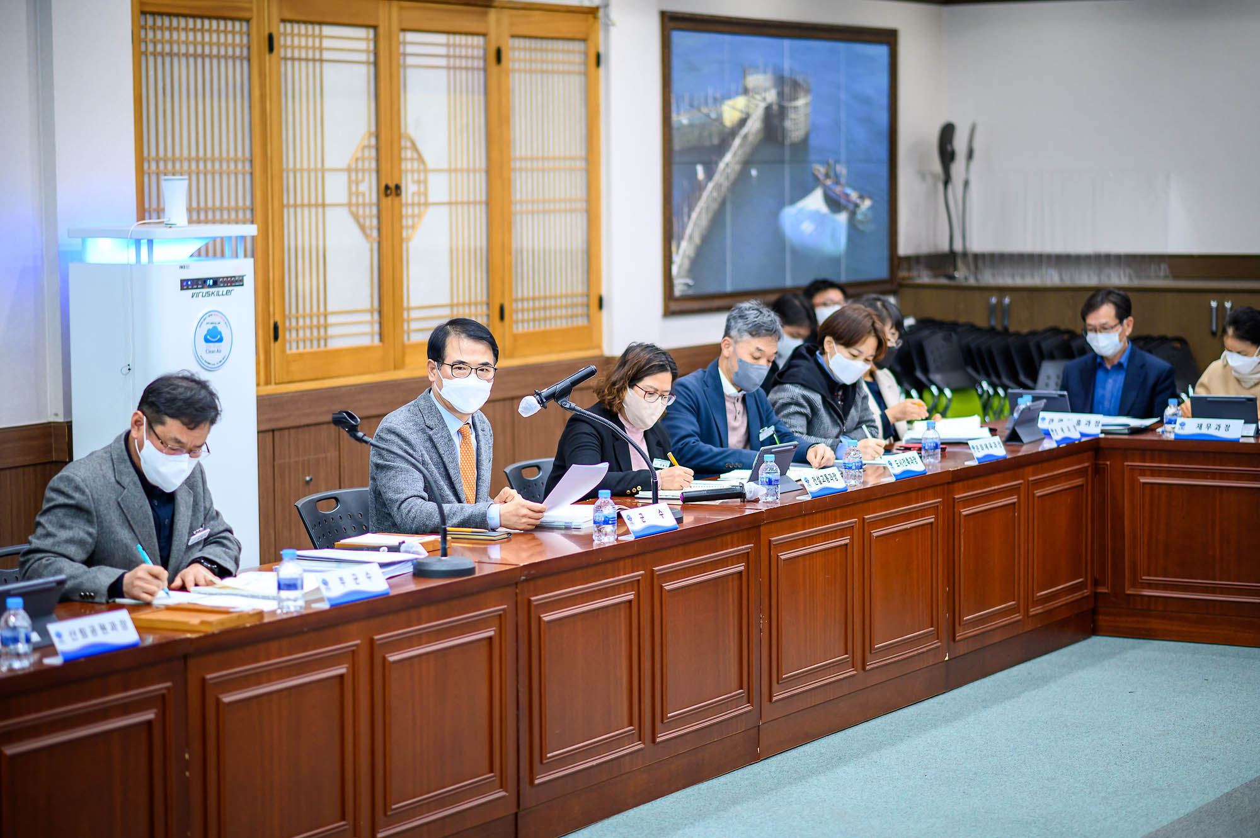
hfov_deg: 23.9
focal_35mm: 85
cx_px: 630
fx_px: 2973
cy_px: 419
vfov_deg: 16.1
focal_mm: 85
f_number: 2
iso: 800
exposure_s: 1/200
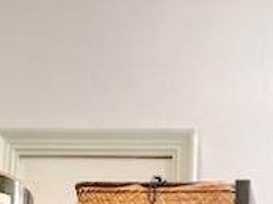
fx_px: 811
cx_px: 355
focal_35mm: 103
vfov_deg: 9.8
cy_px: 658
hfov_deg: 17.9
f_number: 2.2
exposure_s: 1/60
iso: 200
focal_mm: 2.22
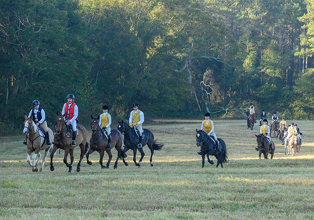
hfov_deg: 10.1
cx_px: 194
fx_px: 1777
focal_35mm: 200
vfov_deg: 7.1
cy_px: 125
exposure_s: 1/250
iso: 640
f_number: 8
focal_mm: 110
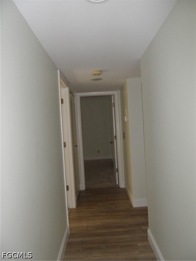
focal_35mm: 24
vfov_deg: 71.6
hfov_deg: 56.8
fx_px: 181
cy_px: 130
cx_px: 98
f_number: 3.2
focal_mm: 3.9
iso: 200
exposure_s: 1/30
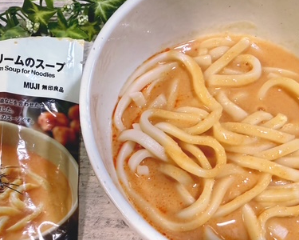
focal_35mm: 40
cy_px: 169
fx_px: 354
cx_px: 155
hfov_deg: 45.8
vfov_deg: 36.8
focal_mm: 2.22
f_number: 2.2
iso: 250
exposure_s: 1/100
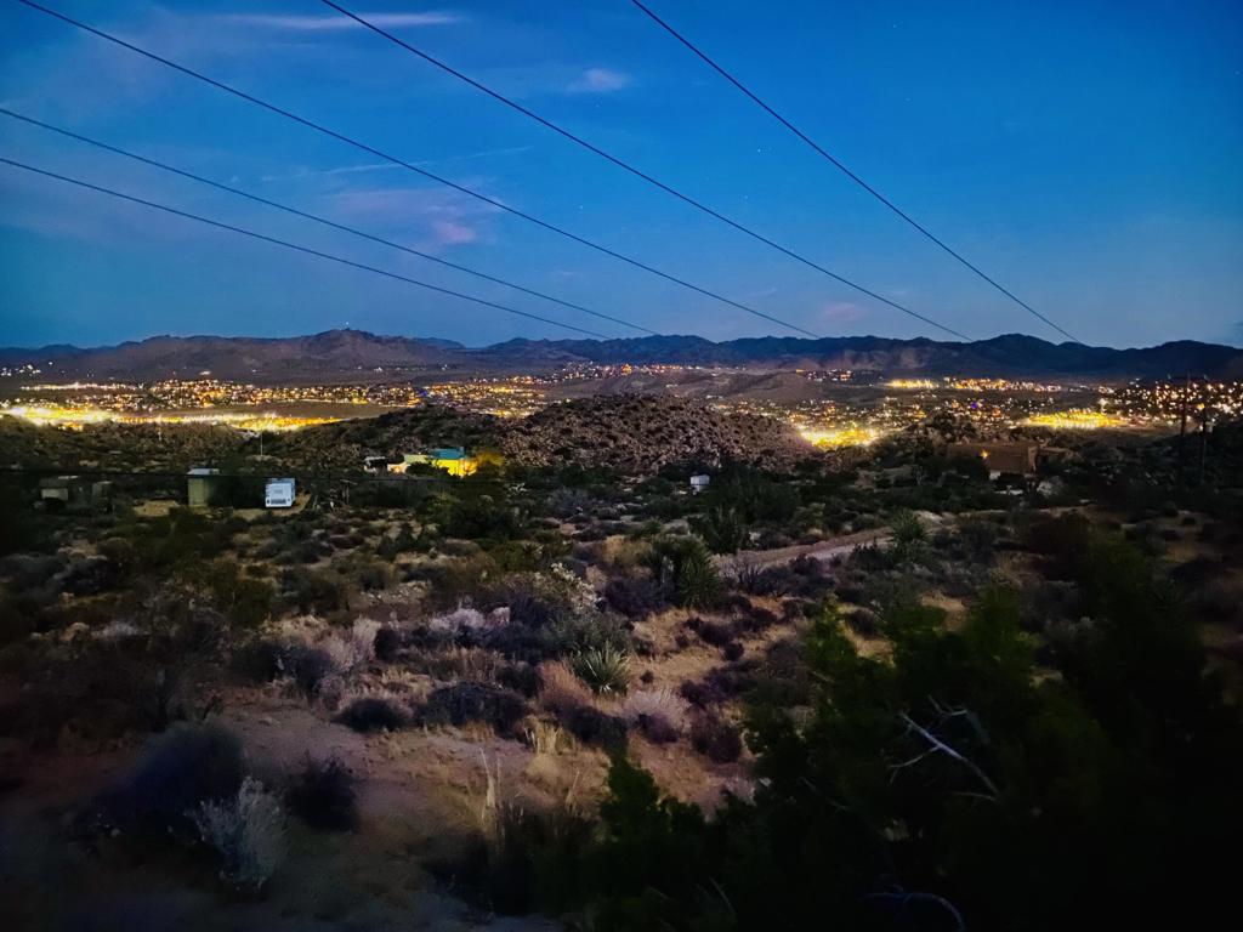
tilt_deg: -6.6
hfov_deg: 67.3
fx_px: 934
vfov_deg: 53.1
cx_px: 622
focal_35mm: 26
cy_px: 466
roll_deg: -1.7
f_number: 1.8
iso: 6400
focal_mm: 4.25
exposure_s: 1/4
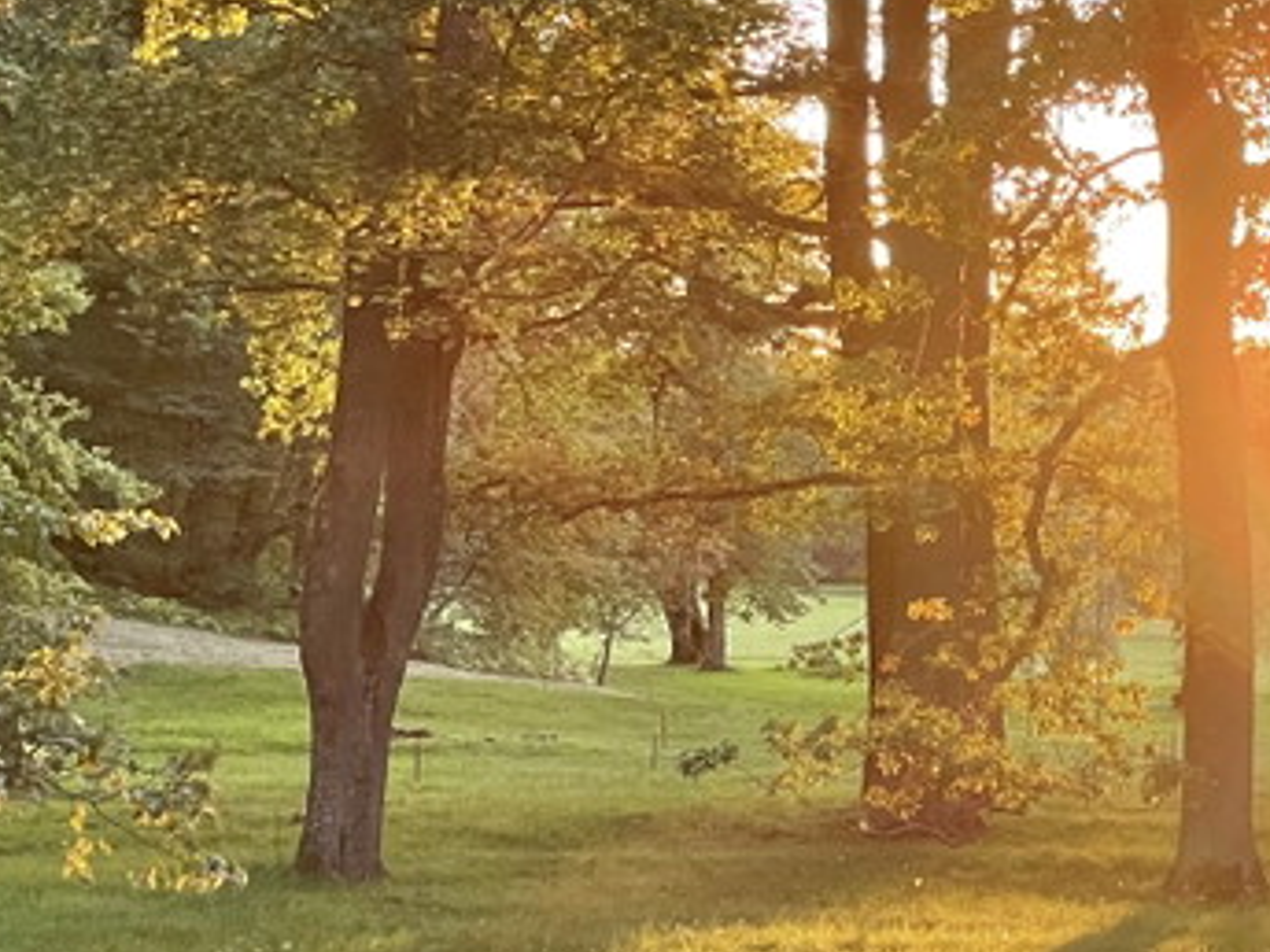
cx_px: 1425
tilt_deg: +2.5
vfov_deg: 10.2
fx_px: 5320
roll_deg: -0.3
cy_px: 384
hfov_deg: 13.3
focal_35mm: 145
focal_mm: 6
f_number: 2
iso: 80
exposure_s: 1/121
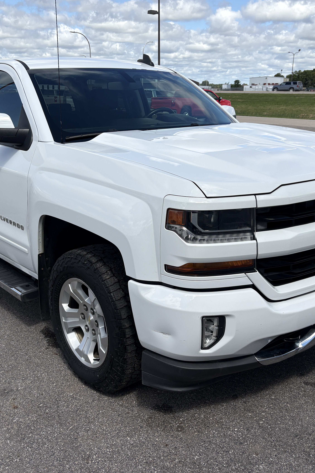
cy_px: 237
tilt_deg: -16.6
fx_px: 486
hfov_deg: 35.9
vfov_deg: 51.9
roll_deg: -1.3
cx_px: 135
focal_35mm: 37
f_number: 1.6
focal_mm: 5.96
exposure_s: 1/4329
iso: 50
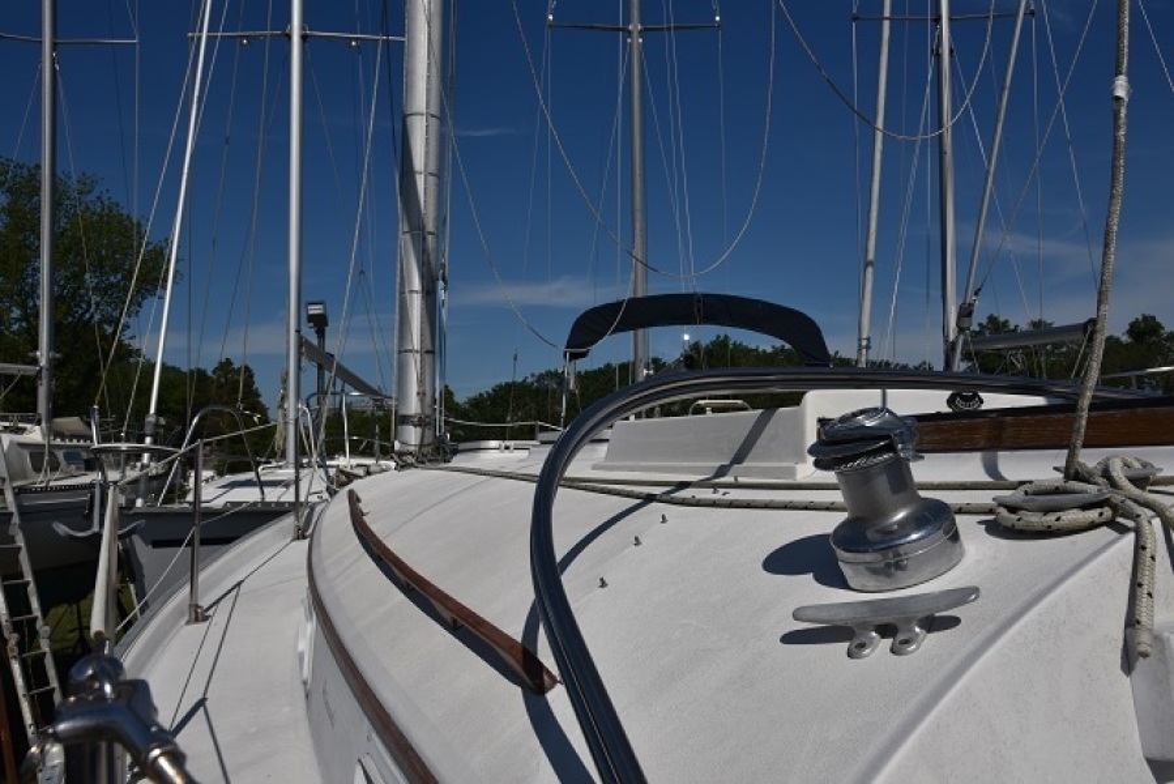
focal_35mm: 30
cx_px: 587
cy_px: 392
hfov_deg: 61.9
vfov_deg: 43.6
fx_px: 979
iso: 200
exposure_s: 1/640
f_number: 13
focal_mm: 30
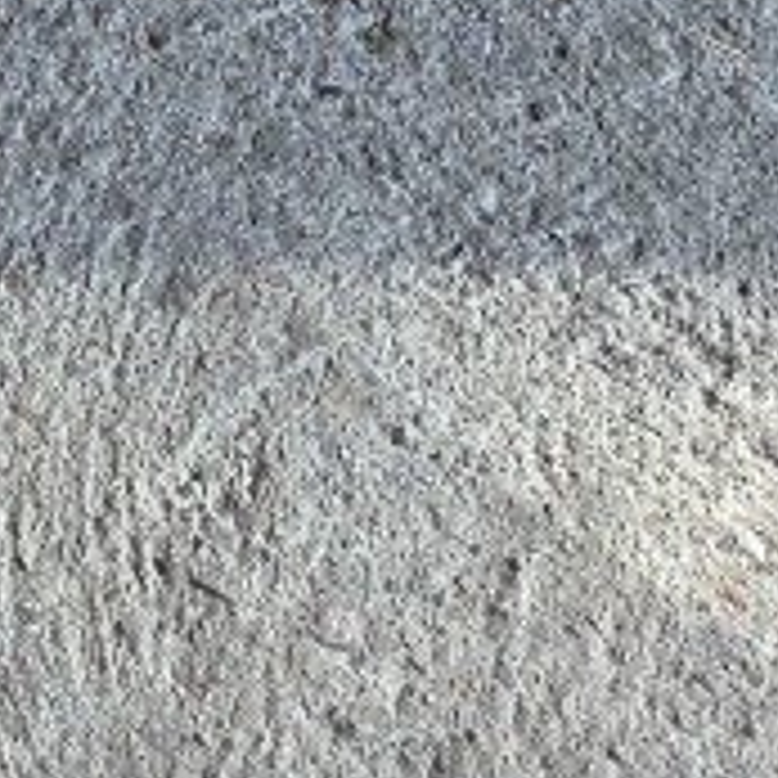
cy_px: -535
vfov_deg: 11.6
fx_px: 3585
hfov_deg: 11.8
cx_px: -405
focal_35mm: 141
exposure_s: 1/120
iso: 40
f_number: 1.8
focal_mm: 5.4
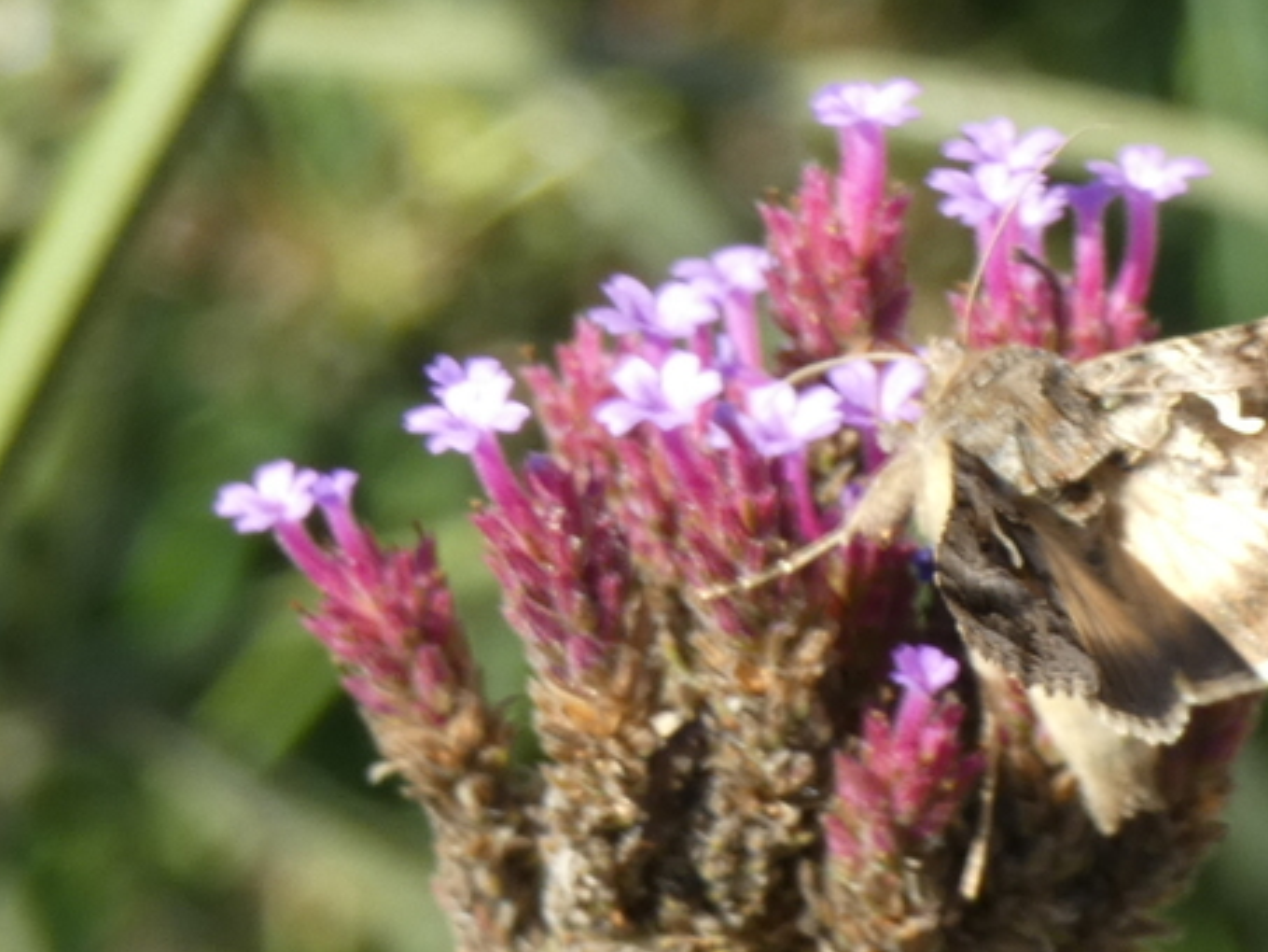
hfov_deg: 3.8
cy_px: 622
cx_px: 925
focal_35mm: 516
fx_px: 18906
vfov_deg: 2.9
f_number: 5.5
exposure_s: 1/80
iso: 125
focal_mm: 49.1
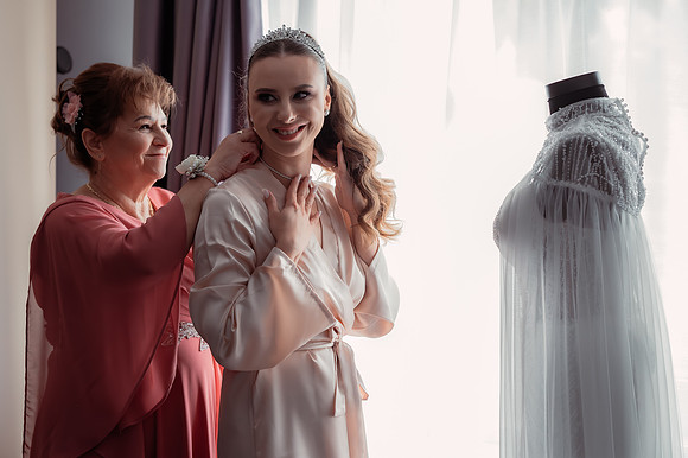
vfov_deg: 15.3
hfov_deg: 22.8
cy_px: 218
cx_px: 360
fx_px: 1703
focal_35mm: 89
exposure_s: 1/250
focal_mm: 85
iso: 1600
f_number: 3.2
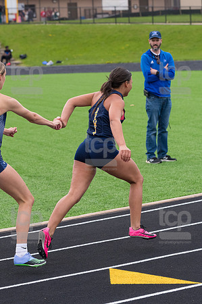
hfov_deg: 9.1
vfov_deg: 13.7
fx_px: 1265
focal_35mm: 150
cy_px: 152
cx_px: 101
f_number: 5
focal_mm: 100
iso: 1250
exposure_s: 1/2000
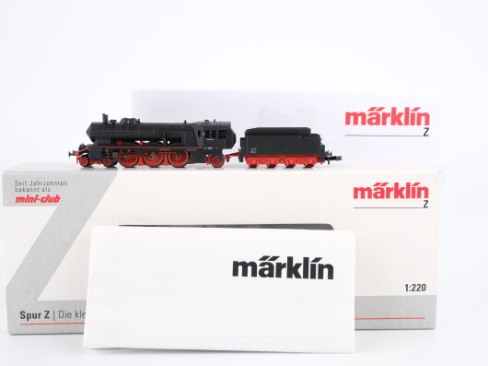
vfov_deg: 29.7
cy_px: 183
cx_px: 248
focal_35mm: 49
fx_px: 690
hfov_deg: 38.9
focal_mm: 30
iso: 400
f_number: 8
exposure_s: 1/125
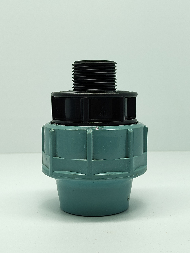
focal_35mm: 24
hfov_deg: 56.8
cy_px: 126
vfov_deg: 71.6
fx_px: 176
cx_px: 95
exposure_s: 1/125
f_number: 1.89
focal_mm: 5.89
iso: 100
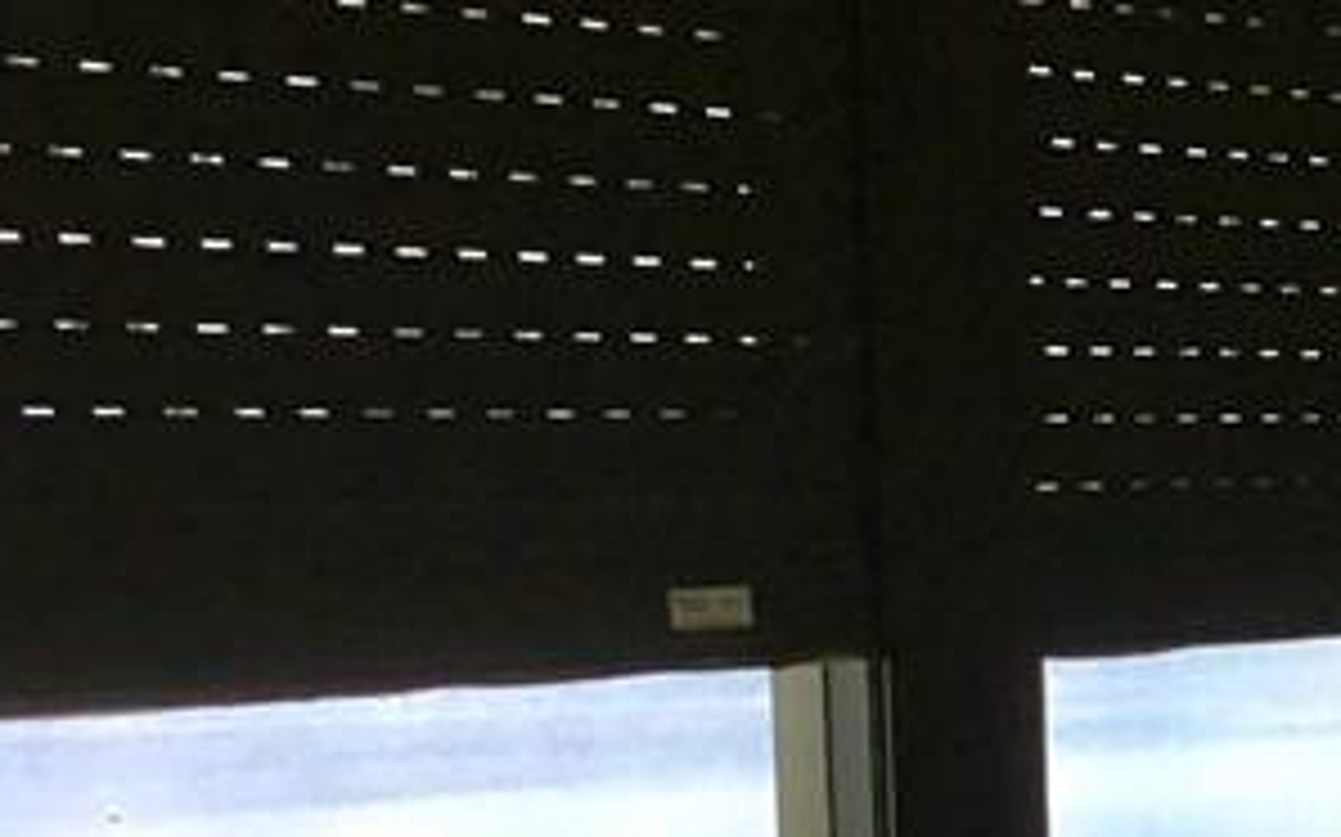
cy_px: 1080
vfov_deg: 11.3
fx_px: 4128
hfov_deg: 17.9
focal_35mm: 113
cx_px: 1386
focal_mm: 3.3
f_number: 2.4
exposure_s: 1/172
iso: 25
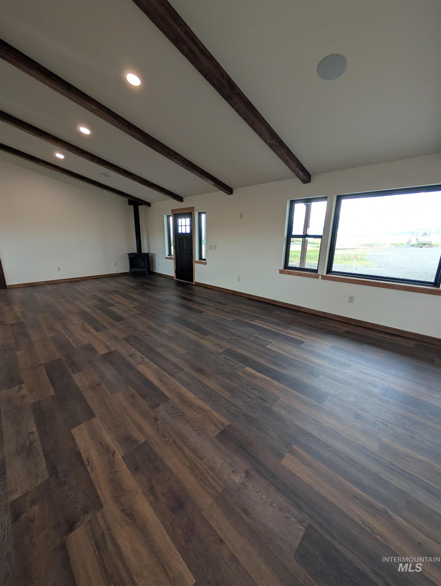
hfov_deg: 94.6
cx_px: 220
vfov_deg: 110.5
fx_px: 203
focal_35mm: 12
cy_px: 293
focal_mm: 2.02
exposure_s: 1/128
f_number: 1.7
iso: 70
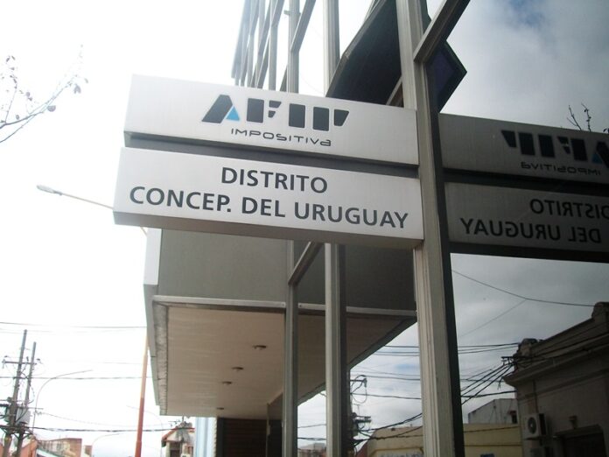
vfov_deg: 39.7
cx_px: 304
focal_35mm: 36
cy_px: 228
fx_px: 633
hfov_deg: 51.4
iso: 80
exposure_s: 1/500
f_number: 2.7
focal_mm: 6
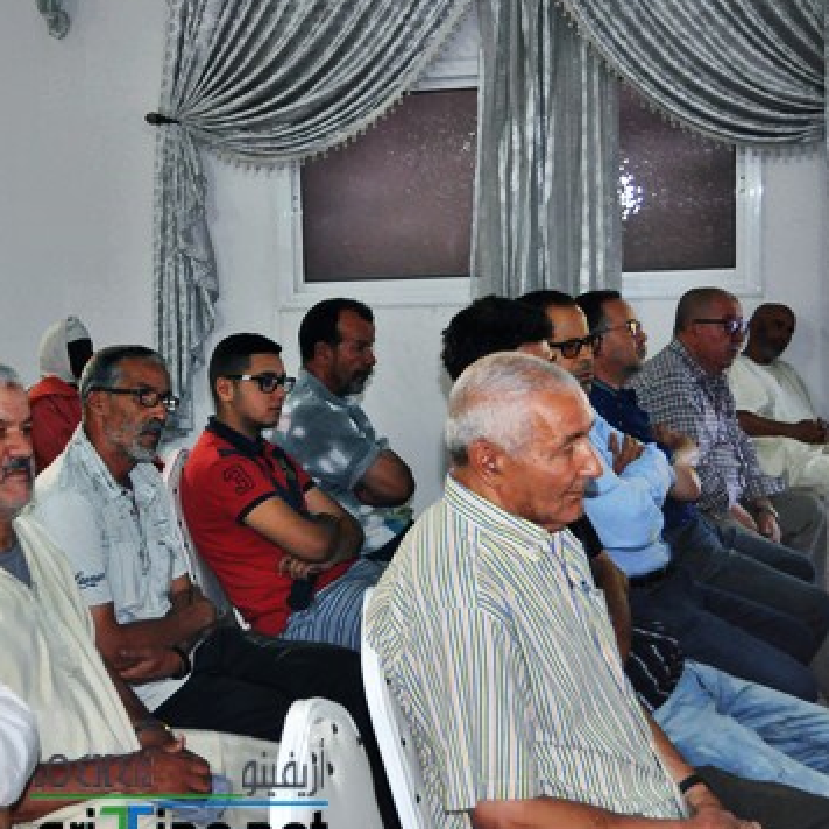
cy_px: 441
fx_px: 1490
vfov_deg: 31.1
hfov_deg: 30.4
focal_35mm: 55
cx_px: 179
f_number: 3.8
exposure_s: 1/60
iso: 800
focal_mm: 24
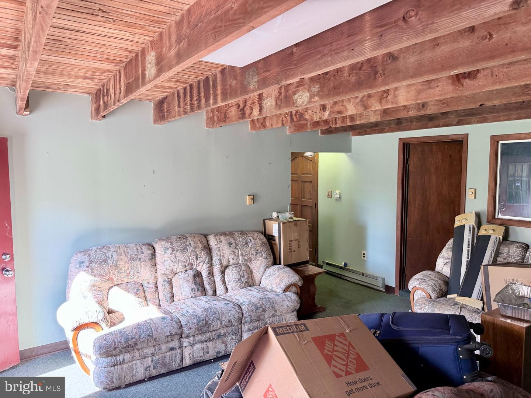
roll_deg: +0.4
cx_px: 266
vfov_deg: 56.8
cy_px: 199
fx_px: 368
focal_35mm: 24
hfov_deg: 71.6
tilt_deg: -5.1
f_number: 1.78
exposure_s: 1/79
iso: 200
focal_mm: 6.76
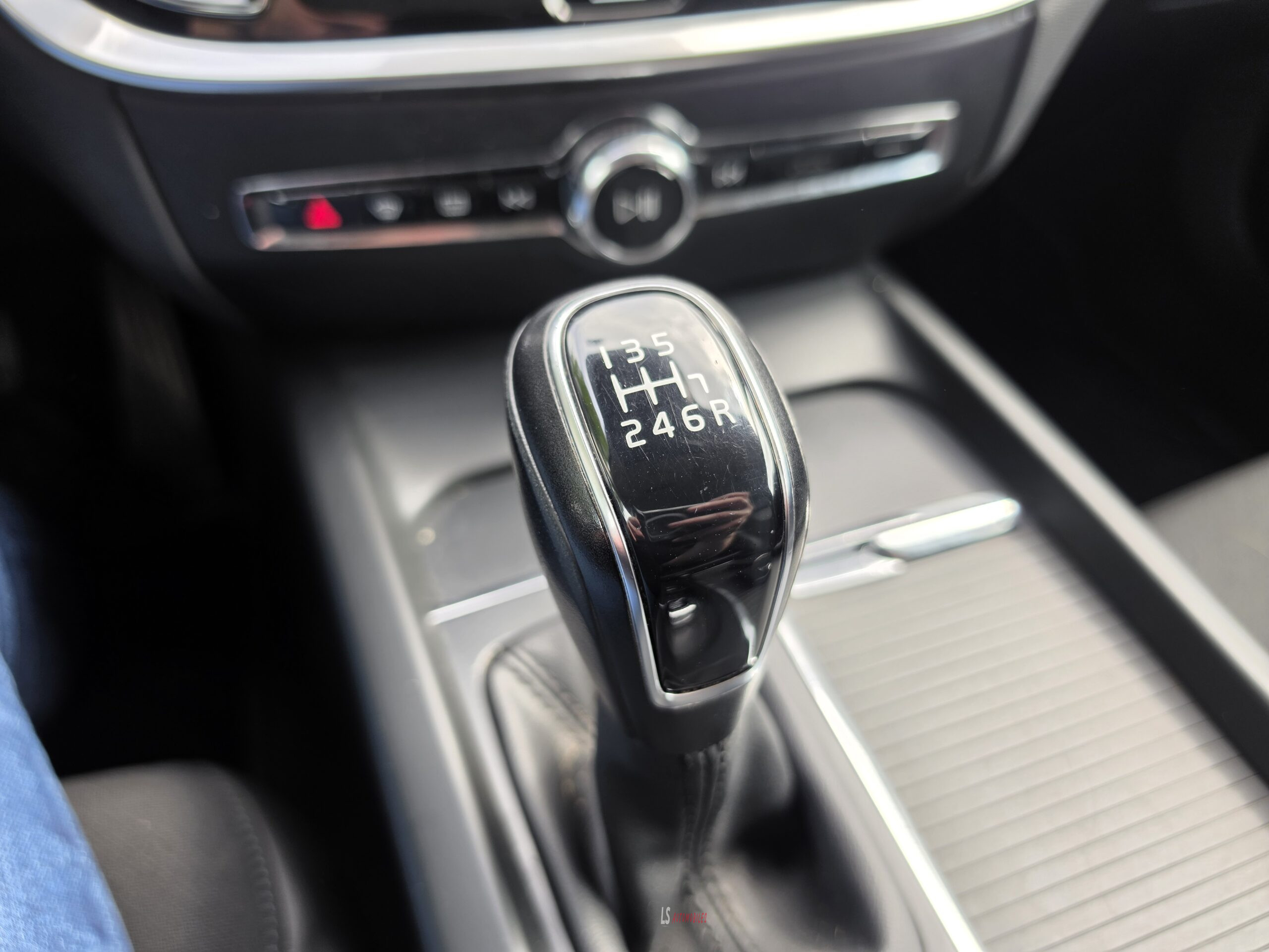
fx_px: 843
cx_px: 634
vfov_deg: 58.9
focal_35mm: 23
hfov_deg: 73.9
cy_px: 476
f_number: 1.4
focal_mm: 6.5
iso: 25
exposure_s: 1/180
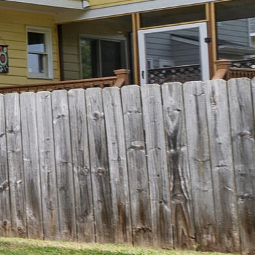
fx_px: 658
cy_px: 139
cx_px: -721
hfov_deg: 8.4
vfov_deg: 21.9
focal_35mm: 79
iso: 80
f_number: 7.1
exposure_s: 1/125
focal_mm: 12
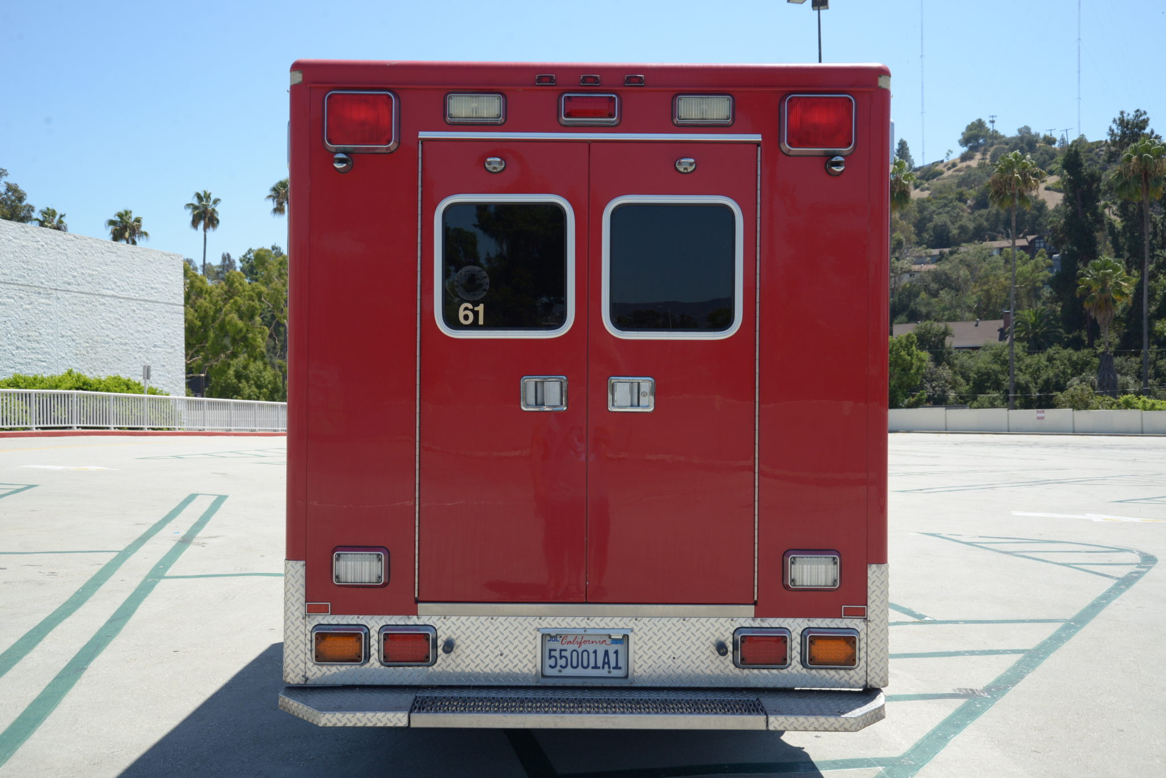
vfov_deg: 37.9
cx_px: 583
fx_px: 1134
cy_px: 389
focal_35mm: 35
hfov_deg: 54.4
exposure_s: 1/500
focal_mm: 35
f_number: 11
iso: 400
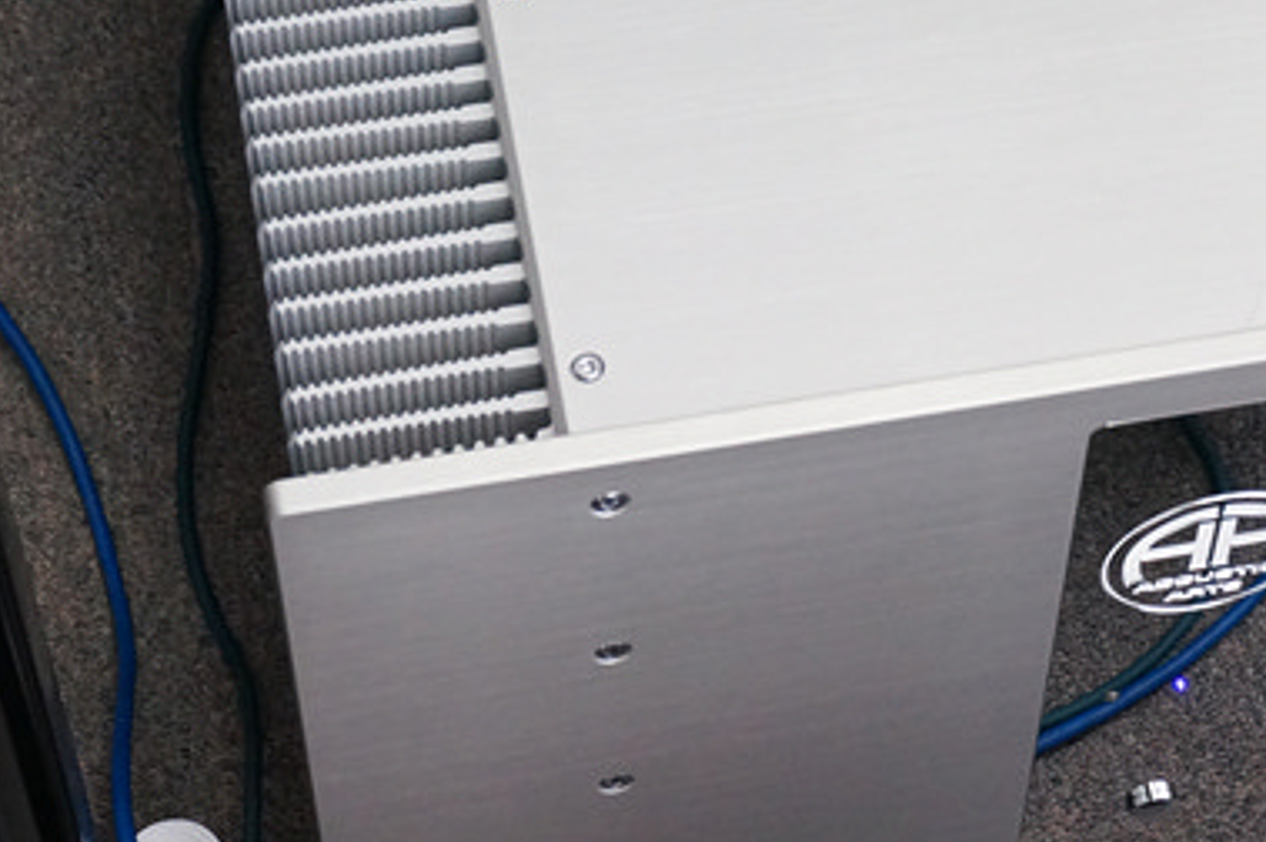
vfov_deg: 13.2
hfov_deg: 19.6
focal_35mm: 103
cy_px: 130
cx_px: 1049
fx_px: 3625
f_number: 6.3
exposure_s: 1/60
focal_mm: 29
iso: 1600
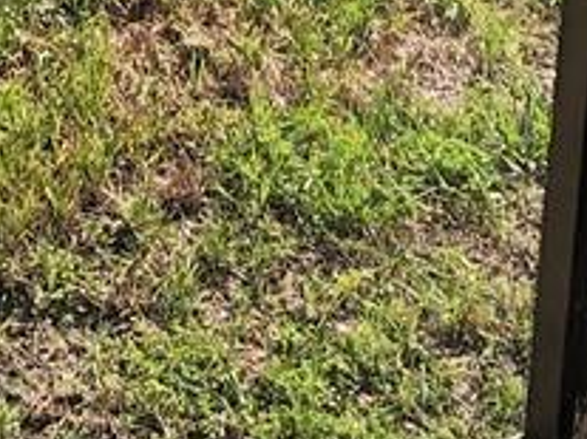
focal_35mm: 114
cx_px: 43
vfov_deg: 11.3
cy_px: -538
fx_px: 1932
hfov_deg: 17.0
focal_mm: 6.4
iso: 12
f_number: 1.8
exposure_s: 1/1027
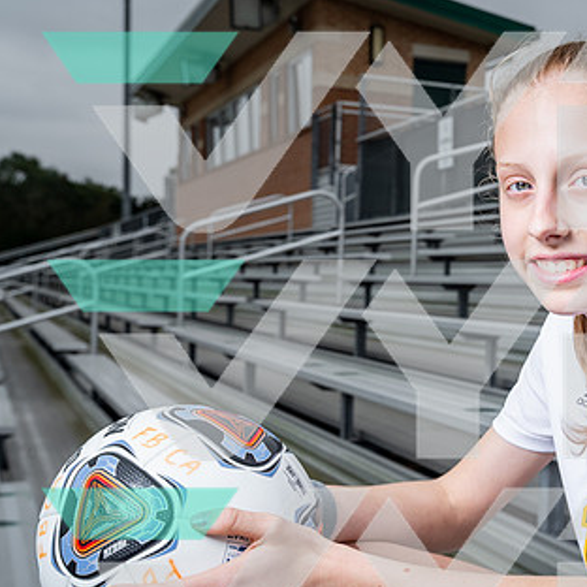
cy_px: 360
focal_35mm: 60
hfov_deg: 27.6
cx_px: 527
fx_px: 1151
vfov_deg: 28.5
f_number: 8
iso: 100
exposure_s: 1/125
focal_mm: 38
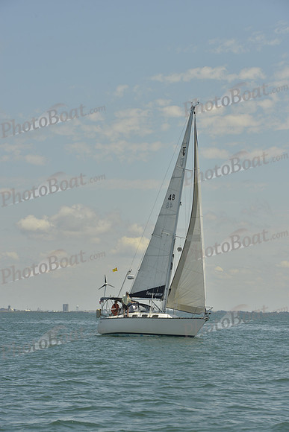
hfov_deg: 11.0
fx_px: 1504
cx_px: 144
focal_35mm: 125
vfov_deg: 16.4
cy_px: 216
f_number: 13
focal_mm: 125
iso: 280
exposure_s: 1/800
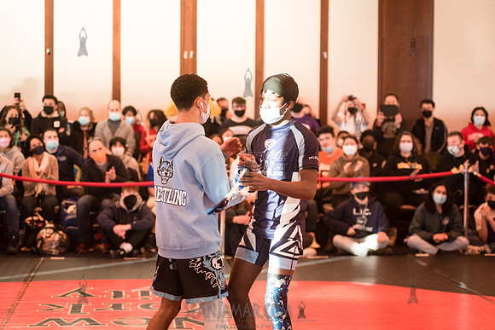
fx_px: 1113
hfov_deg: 25.1
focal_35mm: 81
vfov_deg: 16.9
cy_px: 165
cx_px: 248
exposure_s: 1/400
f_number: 3.5
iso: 3200
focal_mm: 80
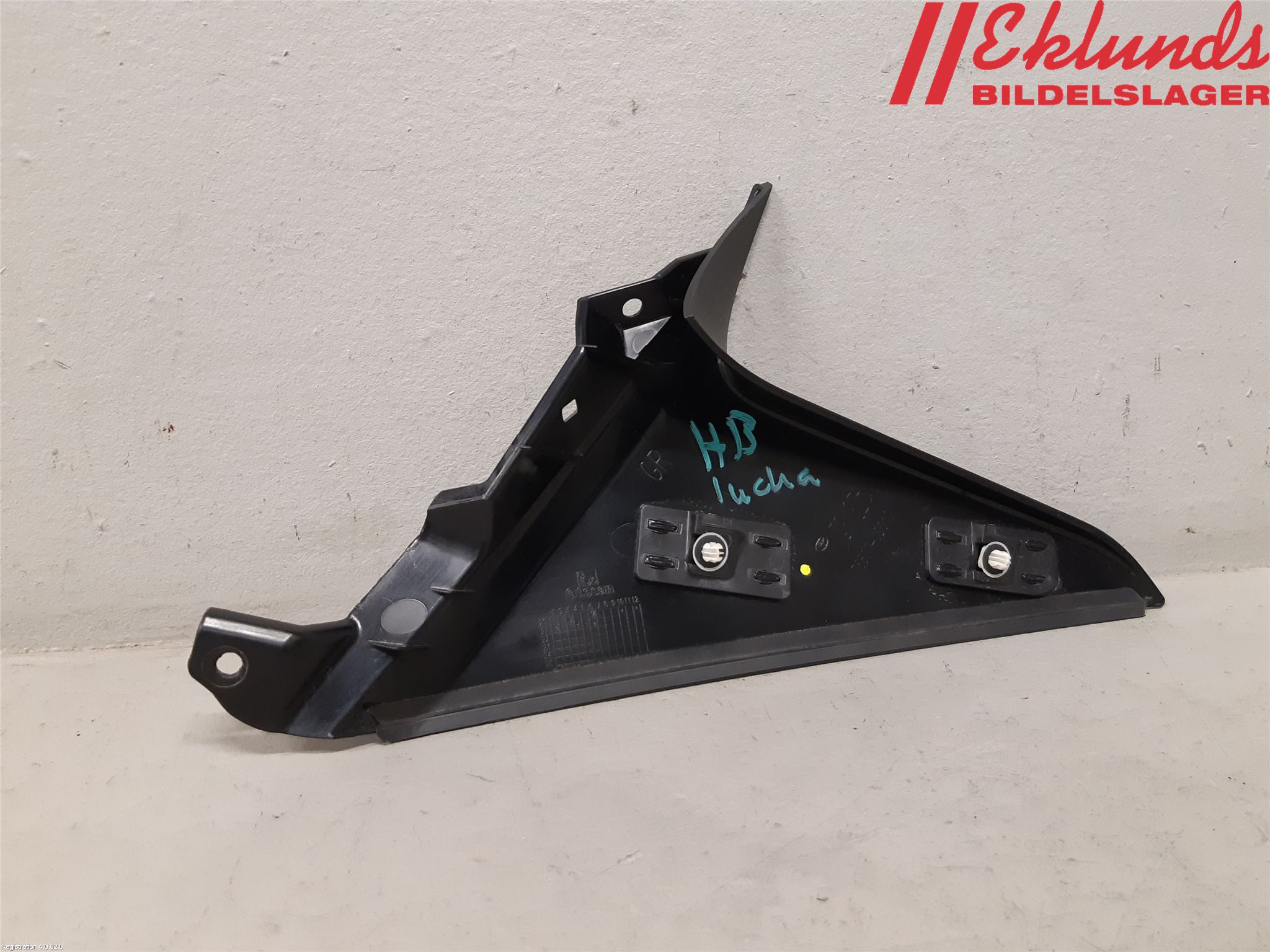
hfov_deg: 67.3
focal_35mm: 26
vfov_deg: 53.1
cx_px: 635
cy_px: 476
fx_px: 954
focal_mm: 3.93
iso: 250
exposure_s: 1/50
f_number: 1.7
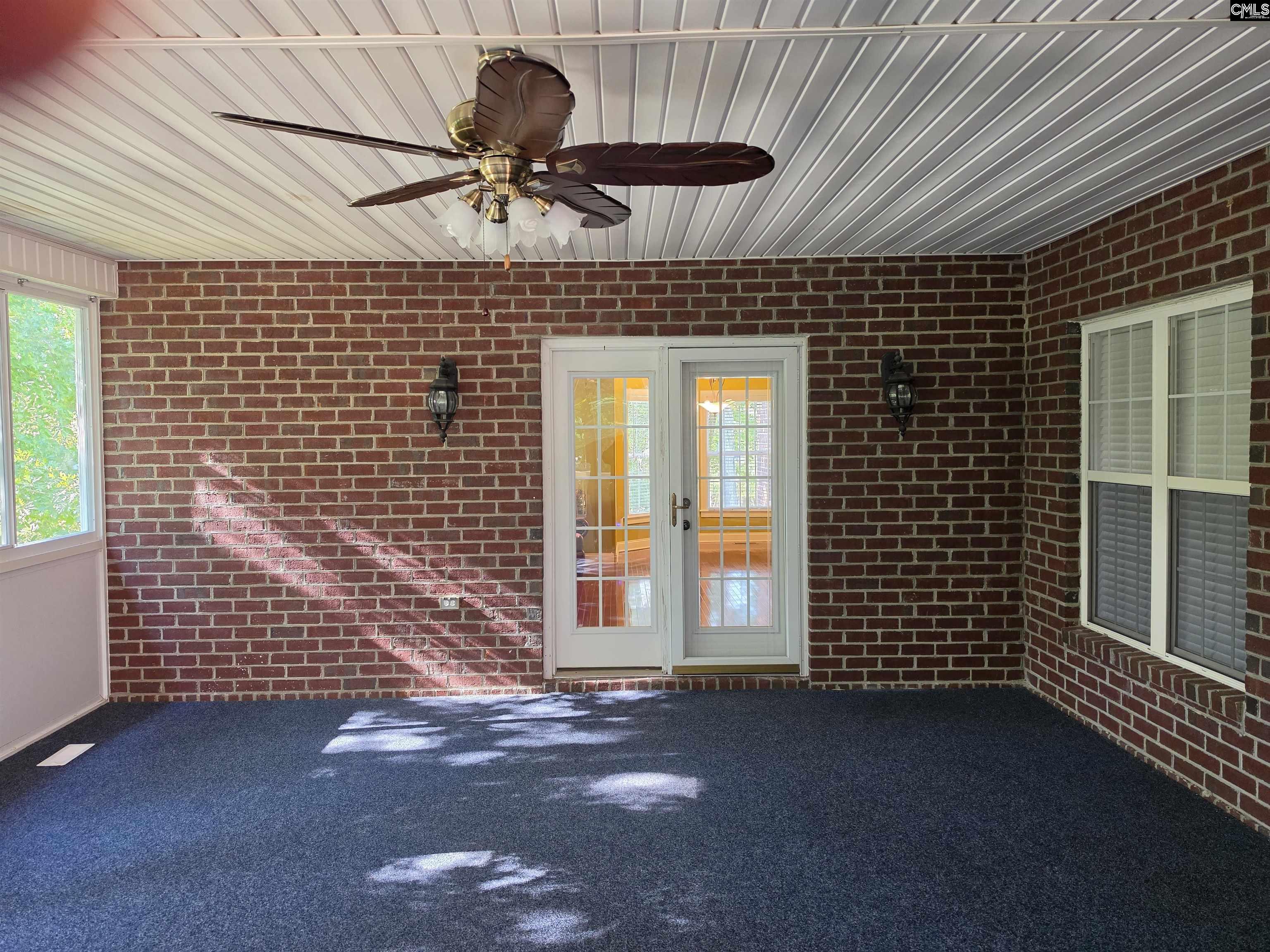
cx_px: 635
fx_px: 844
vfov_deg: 58.9
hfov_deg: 73.9
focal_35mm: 23
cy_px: 476
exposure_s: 1/120
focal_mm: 6.5
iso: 250
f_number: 1.4
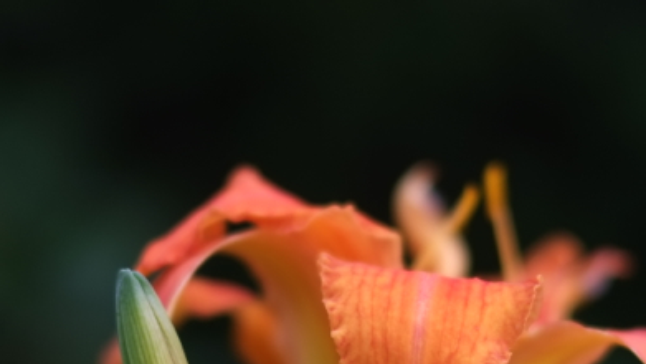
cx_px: 400
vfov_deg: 8.5
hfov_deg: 15.1
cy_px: 323
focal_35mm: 142
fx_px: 2433
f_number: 1.4
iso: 100
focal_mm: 35
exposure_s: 1/500
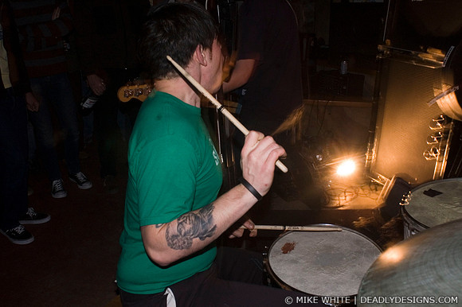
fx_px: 385
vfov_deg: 43.6
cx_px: 231
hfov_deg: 62.0
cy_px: 154
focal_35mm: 30
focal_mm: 20
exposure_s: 1/2
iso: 800
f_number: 9
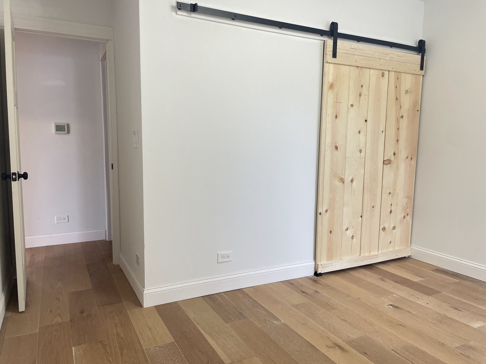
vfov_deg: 53.1
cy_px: 182
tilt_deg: -8.0
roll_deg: -0.3
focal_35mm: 26
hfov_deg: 67.3
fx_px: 365
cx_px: 243
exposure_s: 1/120
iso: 100
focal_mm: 4.2
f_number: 1.6
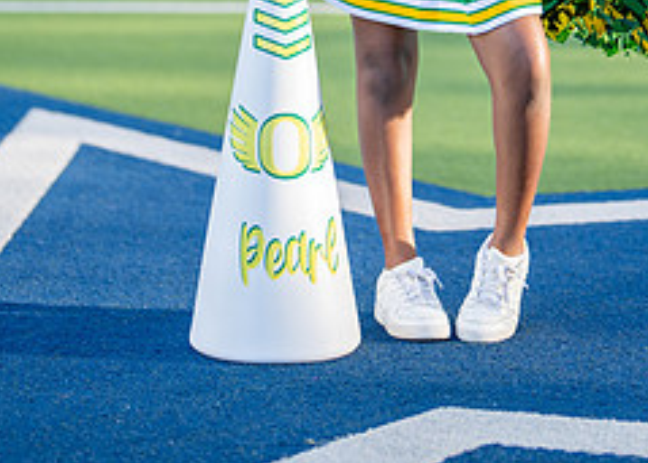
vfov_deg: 9.3
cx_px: 444
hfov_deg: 13.2
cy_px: -121
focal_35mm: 152
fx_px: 2799
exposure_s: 1/2000
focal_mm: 50
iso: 100
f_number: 1.2
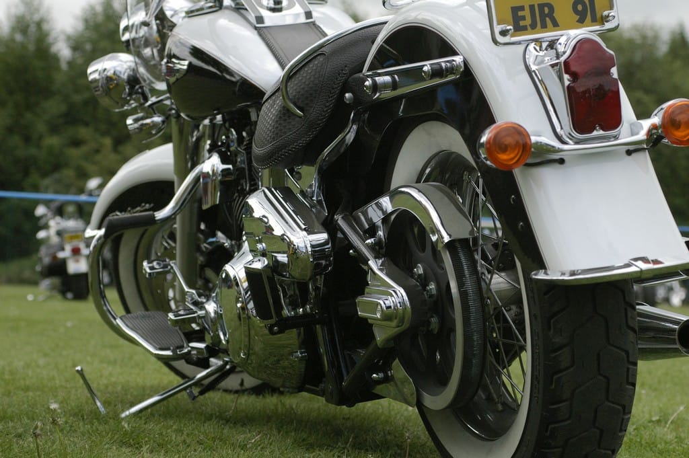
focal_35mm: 80
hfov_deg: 25.5
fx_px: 1520
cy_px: 229
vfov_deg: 17.1
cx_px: 344
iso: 800
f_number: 5
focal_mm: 53
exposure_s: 1/2000
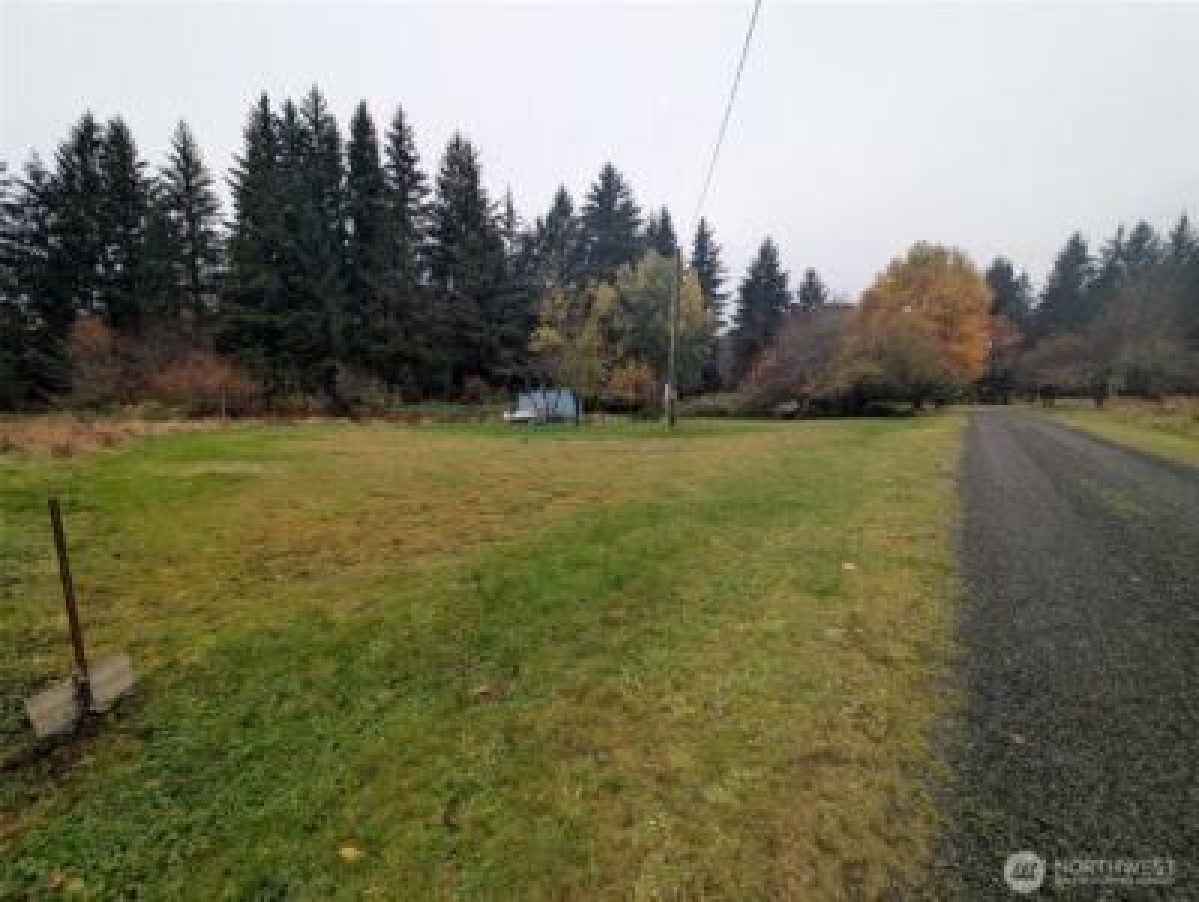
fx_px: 416
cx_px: 600
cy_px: 451
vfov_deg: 94.6
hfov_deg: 110.5
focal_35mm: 12
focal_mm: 2.23
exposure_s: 1/370
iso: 42
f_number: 1.95
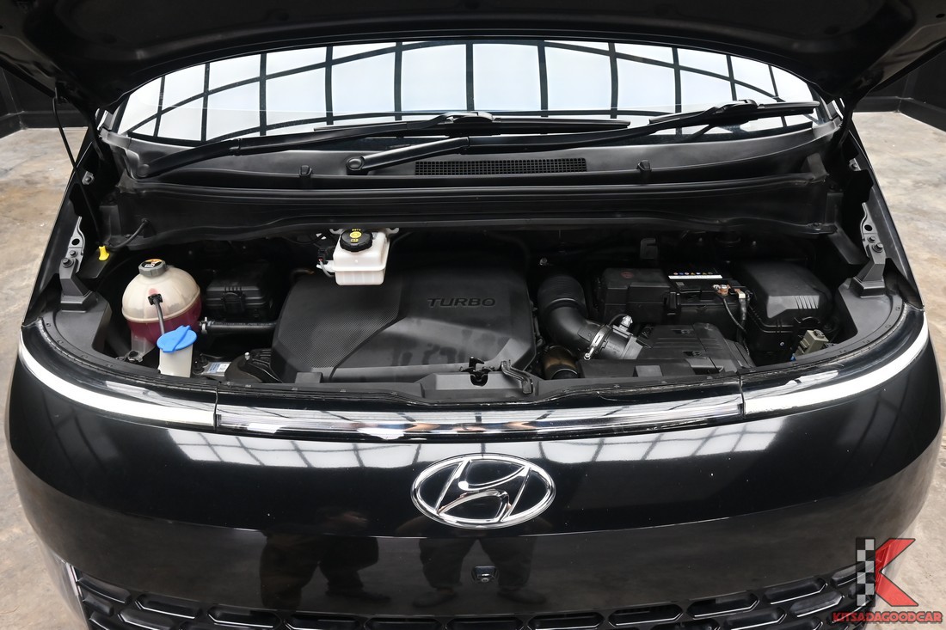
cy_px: 315
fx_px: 631
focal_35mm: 24
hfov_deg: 73.8
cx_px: 473
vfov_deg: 53.1
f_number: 6.7
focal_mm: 16
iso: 800
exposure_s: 1/125
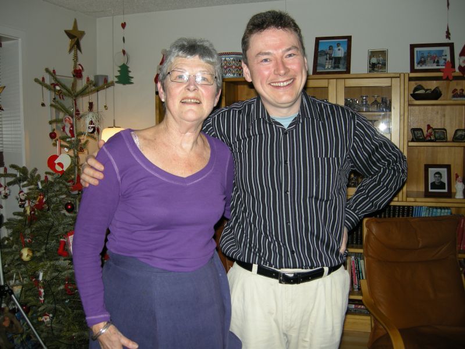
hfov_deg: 52.6
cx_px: 232
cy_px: 174
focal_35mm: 35
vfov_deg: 40.7
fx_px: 470
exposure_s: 1/60
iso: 64
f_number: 2.7
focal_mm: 7.5
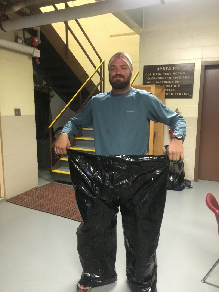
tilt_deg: -8.4
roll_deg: +0.0
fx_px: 245
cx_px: 110
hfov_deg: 48.2
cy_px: 146
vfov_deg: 61.7
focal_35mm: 29
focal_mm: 4.15
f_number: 2.2
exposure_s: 1/15
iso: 320
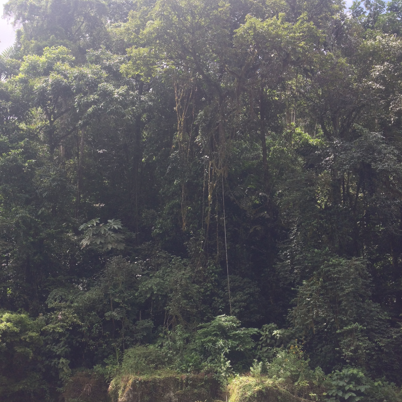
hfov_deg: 39.2
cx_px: 202
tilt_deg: +15.0
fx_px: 565
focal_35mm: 43
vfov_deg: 38.9
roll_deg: +0.2
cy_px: 253
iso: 50
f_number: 2.4
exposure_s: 1/330
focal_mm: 4.28
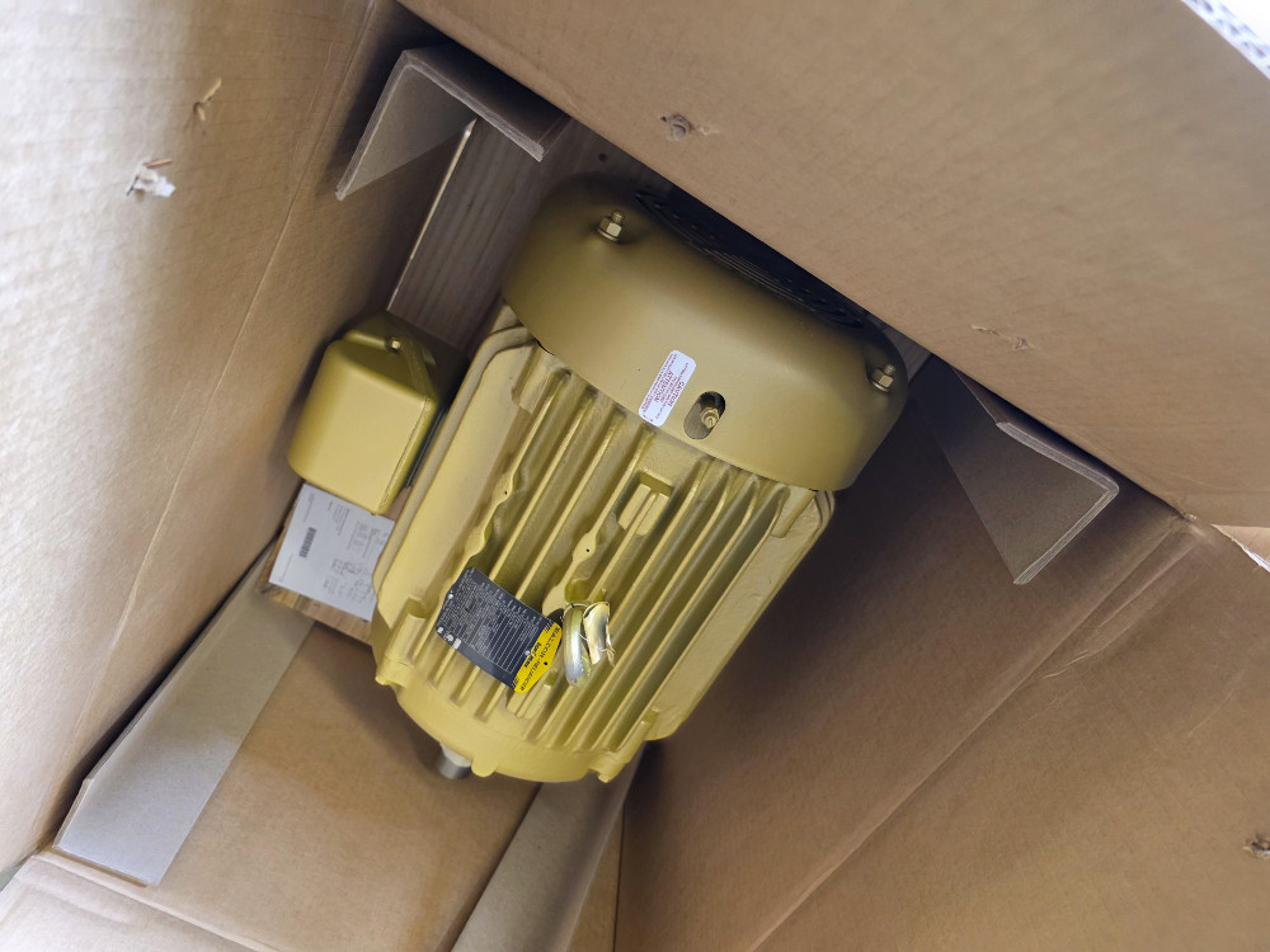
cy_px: 476
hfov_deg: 73.9
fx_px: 844
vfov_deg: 58.9
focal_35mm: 23
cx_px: 635
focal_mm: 6.3
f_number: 1.7
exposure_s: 1/120
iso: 500
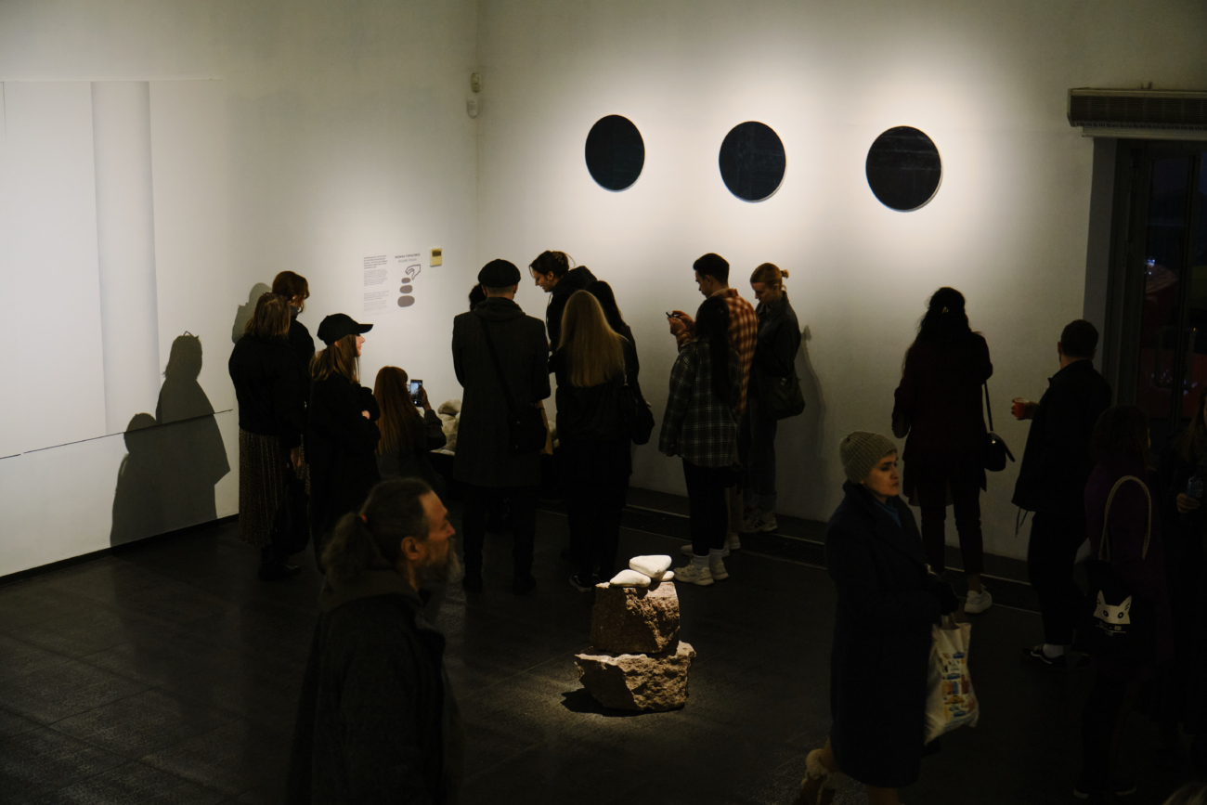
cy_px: 402
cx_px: 604
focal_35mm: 47
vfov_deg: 28.7
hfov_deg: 41.9
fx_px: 1576
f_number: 2.8
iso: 1600
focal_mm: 31
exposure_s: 1/60
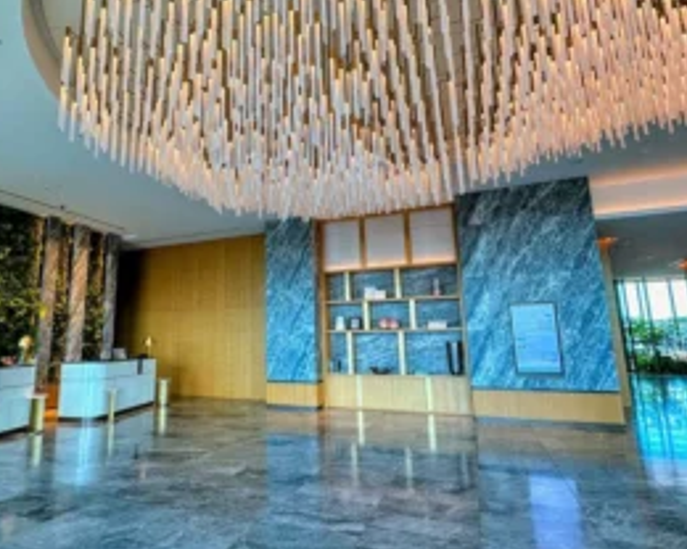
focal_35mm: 21
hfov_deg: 76.8
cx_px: 277
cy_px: 264
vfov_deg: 65.5
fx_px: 427
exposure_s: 1/99
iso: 64
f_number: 2.2
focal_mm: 2.22
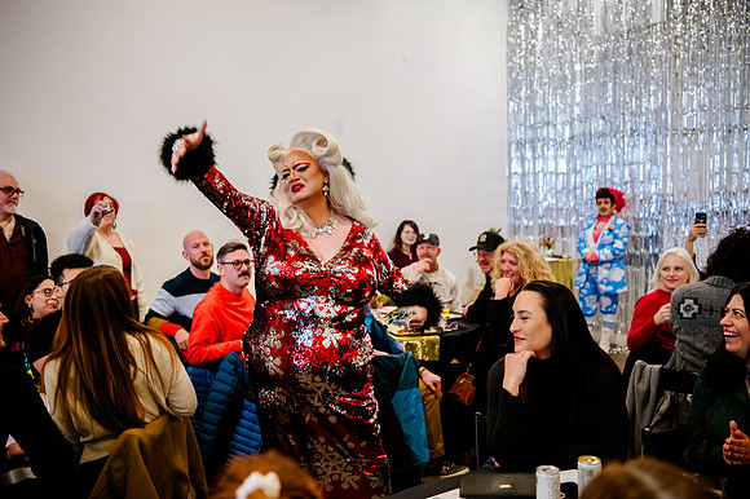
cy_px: 250
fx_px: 780
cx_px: 375
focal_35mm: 37
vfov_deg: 35.5
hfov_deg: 51.4
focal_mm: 36
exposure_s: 1/80
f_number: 2.8
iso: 6400
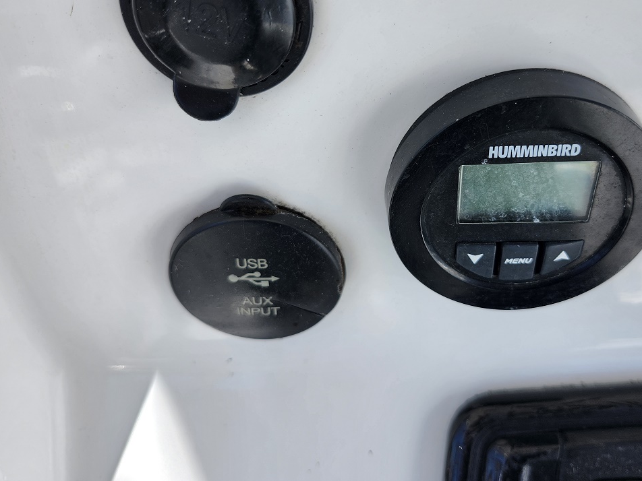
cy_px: 185
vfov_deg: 47.8
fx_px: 538
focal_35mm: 29
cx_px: 401
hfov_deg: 60.8
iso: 25
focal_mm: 5.54
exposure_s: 1/818
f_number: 1.8
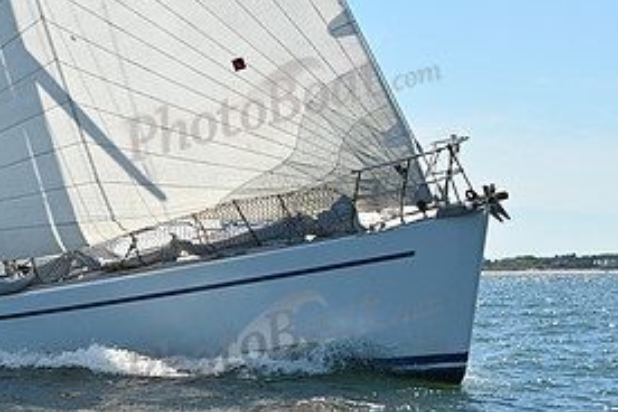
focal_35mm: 147
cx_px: 11
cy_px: 252
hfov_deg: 13.8
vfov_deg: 9.3
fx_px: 2523
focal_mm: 70
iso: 320
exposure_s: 1/800
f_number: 10
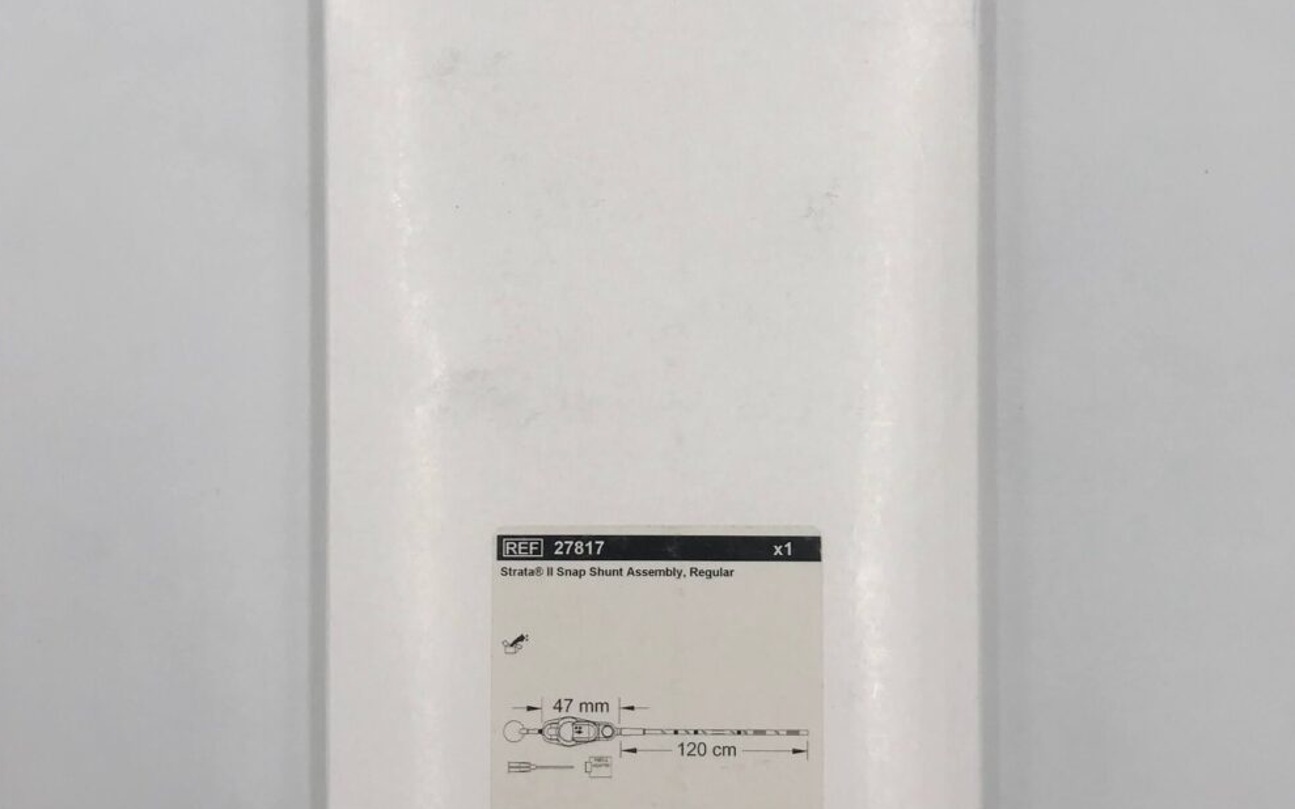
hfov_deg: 49.3
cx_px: 646
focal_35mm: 40
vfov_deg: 32.0
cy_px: 367
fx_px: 1412
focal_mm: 3.99
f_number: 1.8
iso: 20
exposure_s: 1/392
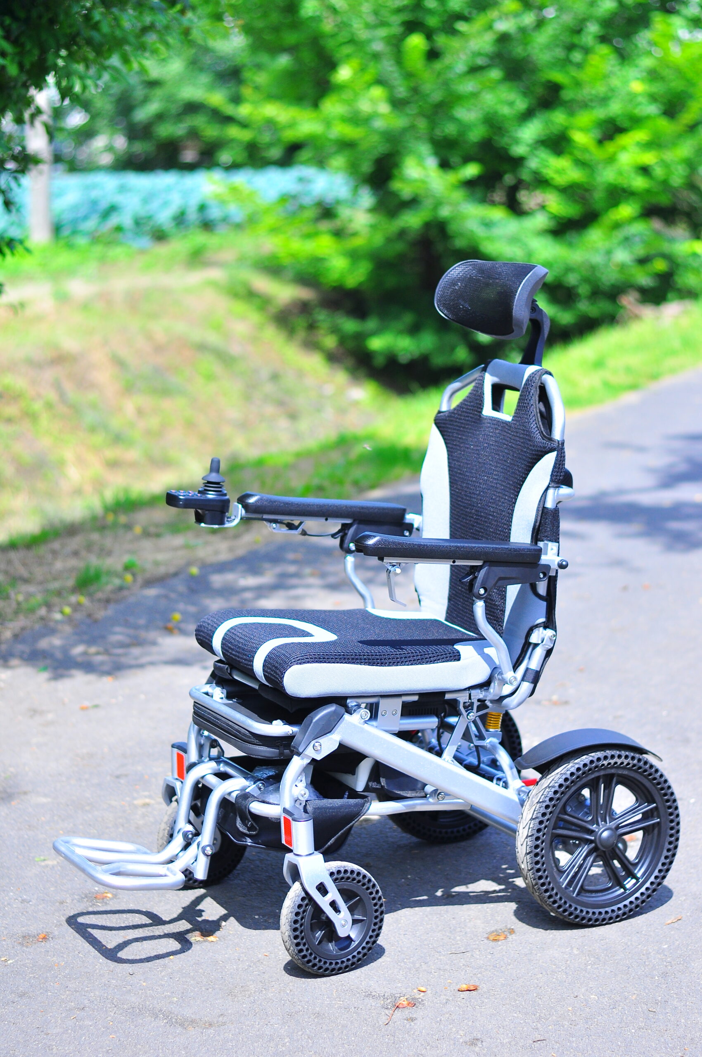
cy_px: 528
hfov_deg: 18.1
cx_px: 351
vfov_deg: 27.0
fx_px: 2200
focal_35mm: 75
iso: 250
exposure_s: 1/4000
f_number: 2.5
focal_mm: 50
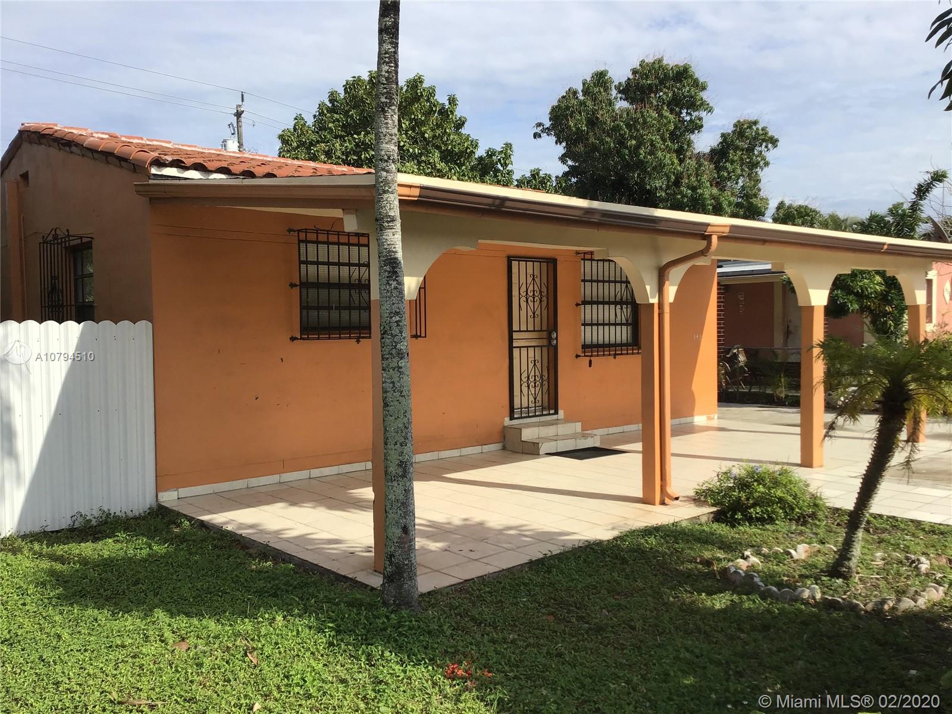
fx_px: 853
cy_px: 357
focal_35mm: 31
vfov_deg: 45.4
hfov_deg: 58.4
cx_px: 476
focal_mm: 3.3
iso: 25
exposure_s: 1/1314
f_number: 2.4
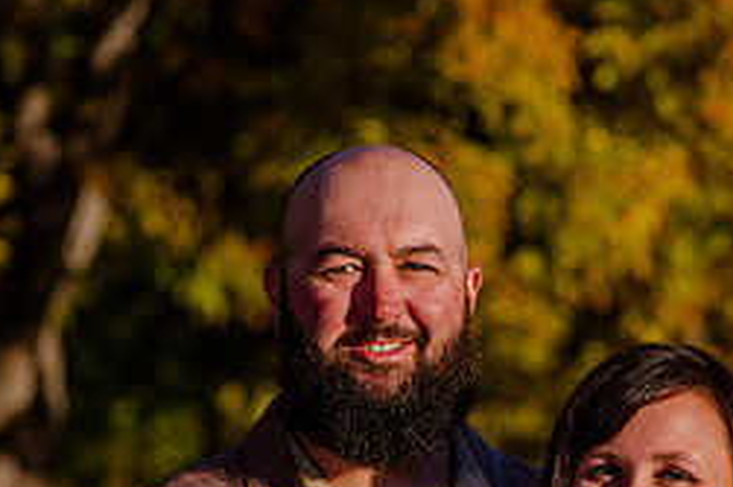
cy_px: 483
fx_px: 4944
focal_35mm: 243
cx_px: 558
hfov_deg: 8.5
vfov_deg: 5.6
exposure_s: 1/800
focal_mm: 105
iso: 100
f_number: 4.5
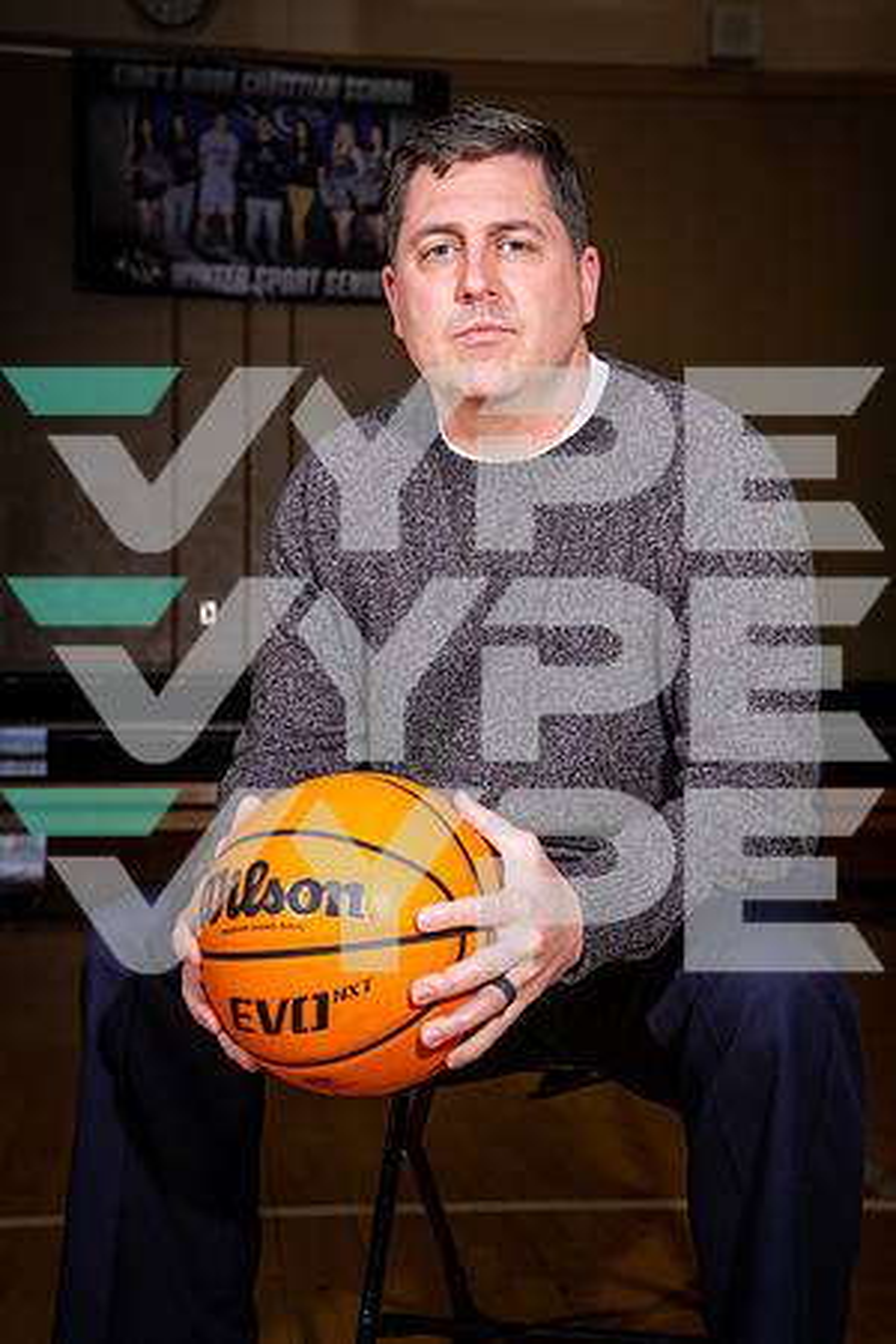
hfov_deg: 21.9
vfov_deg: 32.4
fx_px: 2314
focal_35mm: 62
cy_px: 672
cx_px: 448
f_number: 8
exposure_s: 1/125
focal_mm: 62
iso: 200
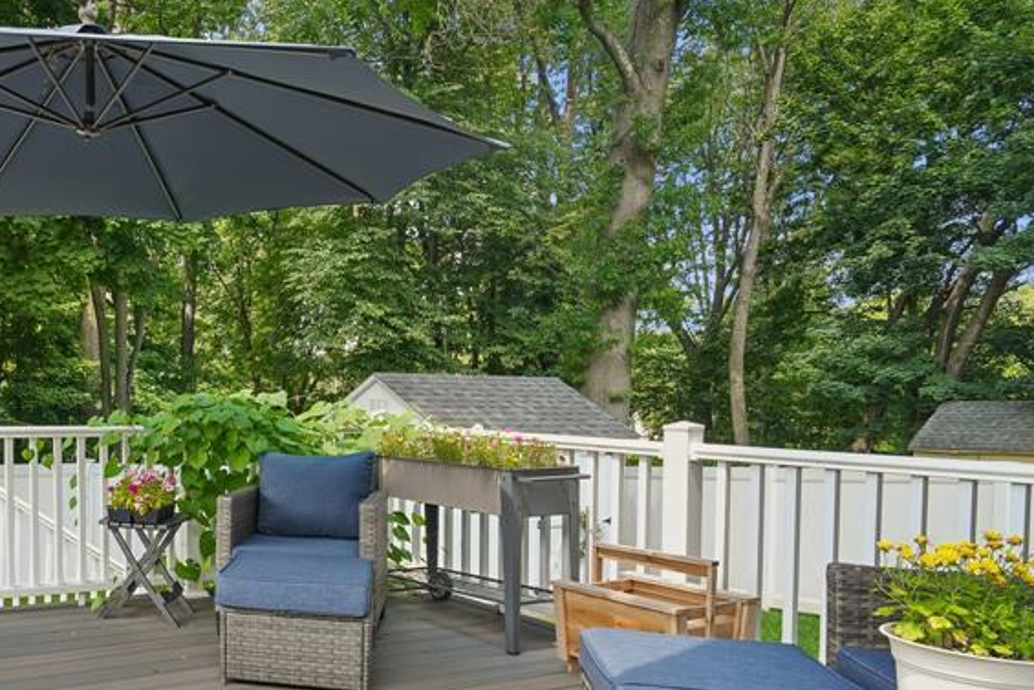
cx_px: 112
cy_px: 392
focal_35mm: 29
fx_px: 833
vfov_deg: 44.9
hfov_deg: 55.5
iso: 400
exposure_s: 1/100
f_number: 8
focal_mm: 16
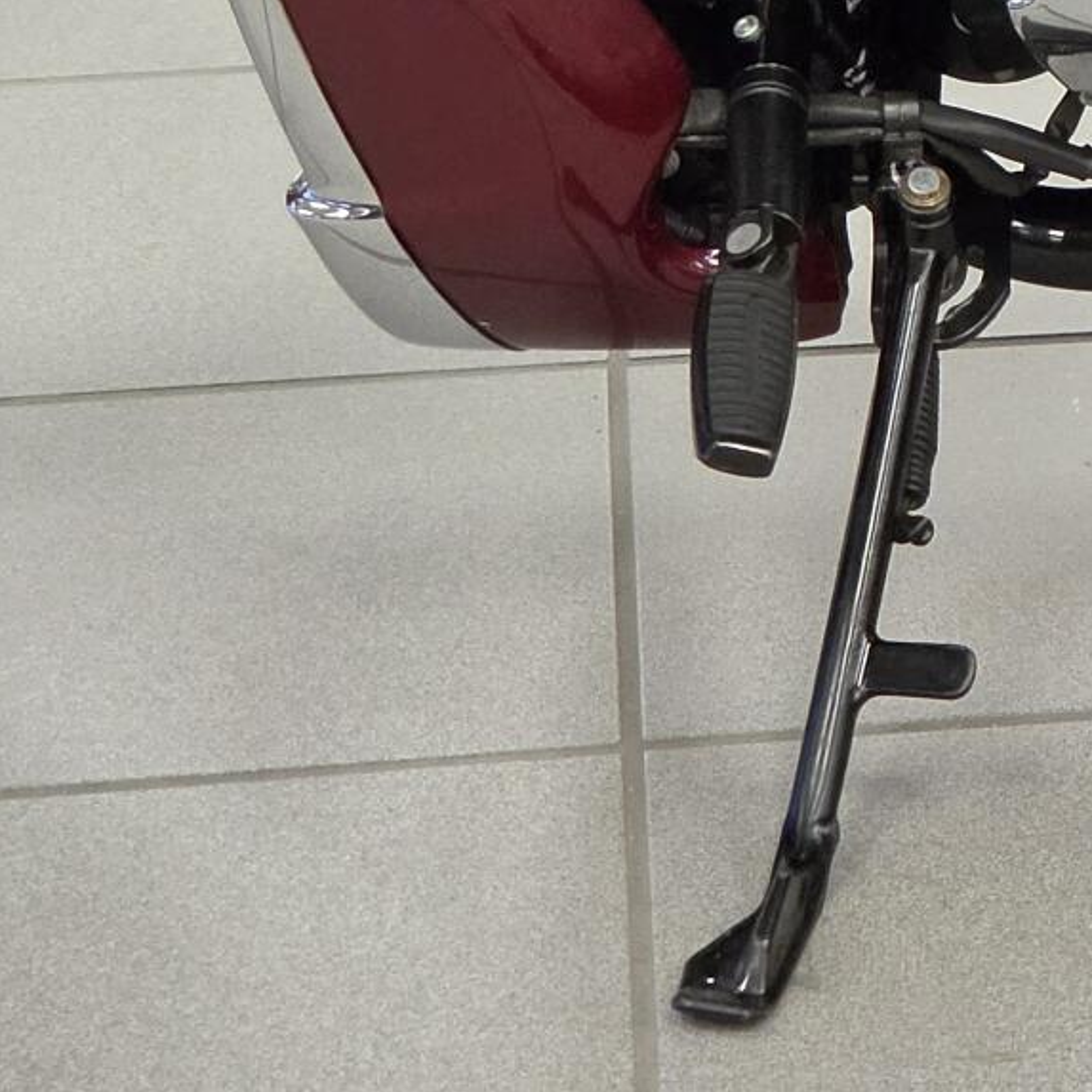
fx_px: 7602
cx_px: 1734
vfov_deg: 8.1
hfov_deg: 8.0
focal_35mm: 213
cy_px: -311
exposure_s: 1/120
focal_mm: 7
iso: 500
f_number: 2.4
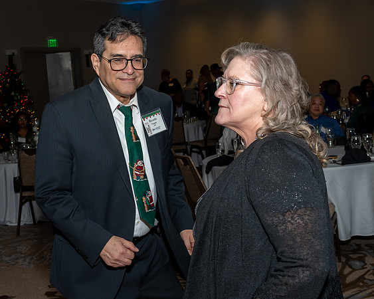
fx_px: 621
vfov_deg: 27.0
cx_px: 131
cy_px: 138
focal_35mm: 56
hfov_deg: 33.3
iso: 400
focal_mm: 28
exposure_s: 1/250
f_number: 6.3
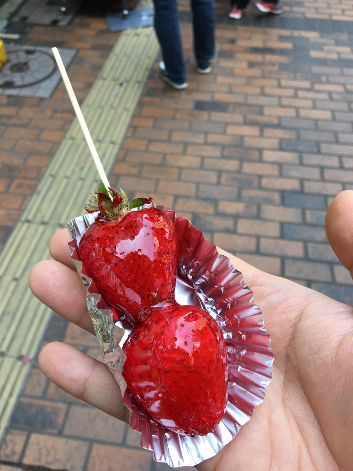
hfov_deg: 48.2
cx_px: 176
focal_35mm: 29
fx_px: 394
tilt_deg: -50.5
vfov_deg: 61.7
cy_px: 236
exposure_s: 1/120
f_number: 2.2
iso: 40
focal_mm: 4.15
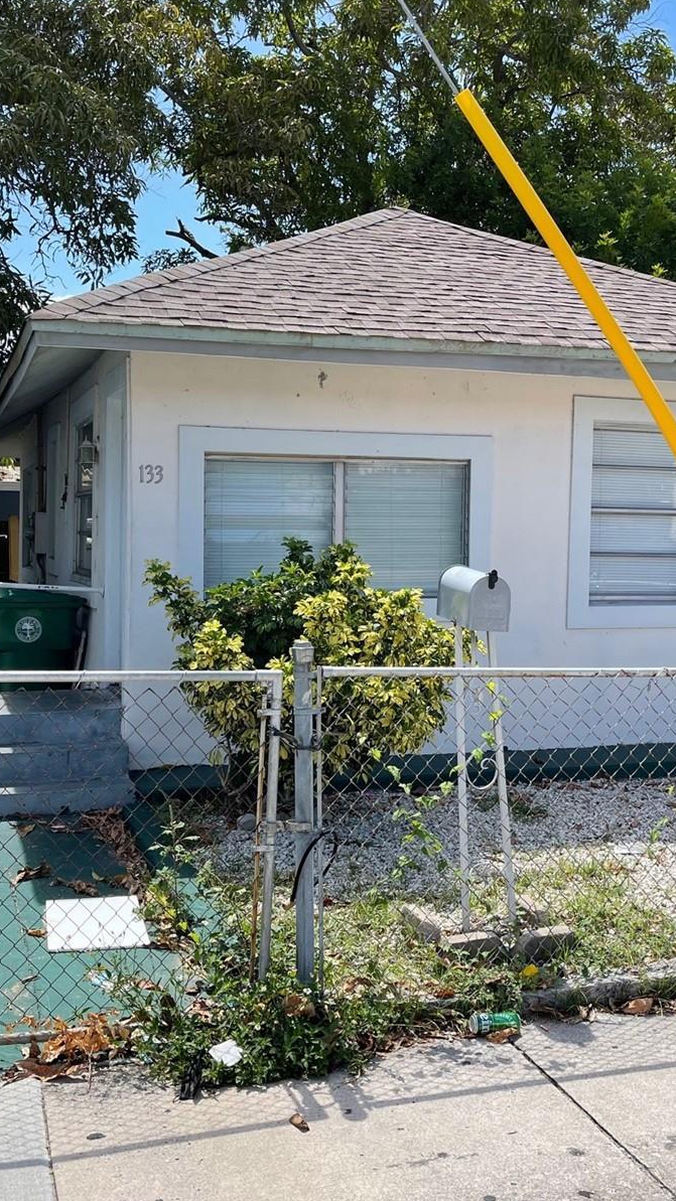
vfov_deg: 52.8
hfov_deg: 31.2
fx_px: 1211
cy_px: 600
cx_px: 308
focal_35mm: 38
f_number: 1.6
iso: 32
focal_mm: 5.1
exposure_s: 1/2049
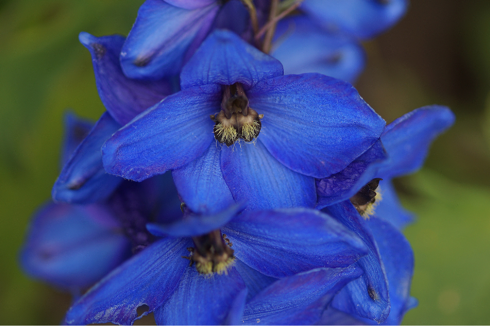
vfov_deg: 9.1
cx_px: 245
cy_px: 163
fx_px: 2042
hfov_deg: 13.7
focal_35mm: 150
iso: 100
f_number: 2.8
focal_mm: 100
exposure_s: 1/640
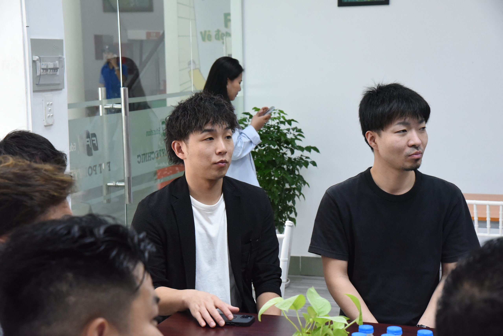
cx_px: 252
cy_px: 168
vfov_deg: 18.2
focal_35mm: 75
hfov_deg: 27.0
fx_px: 1048
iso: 9000
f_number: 8
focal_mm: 75
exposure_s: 1/160
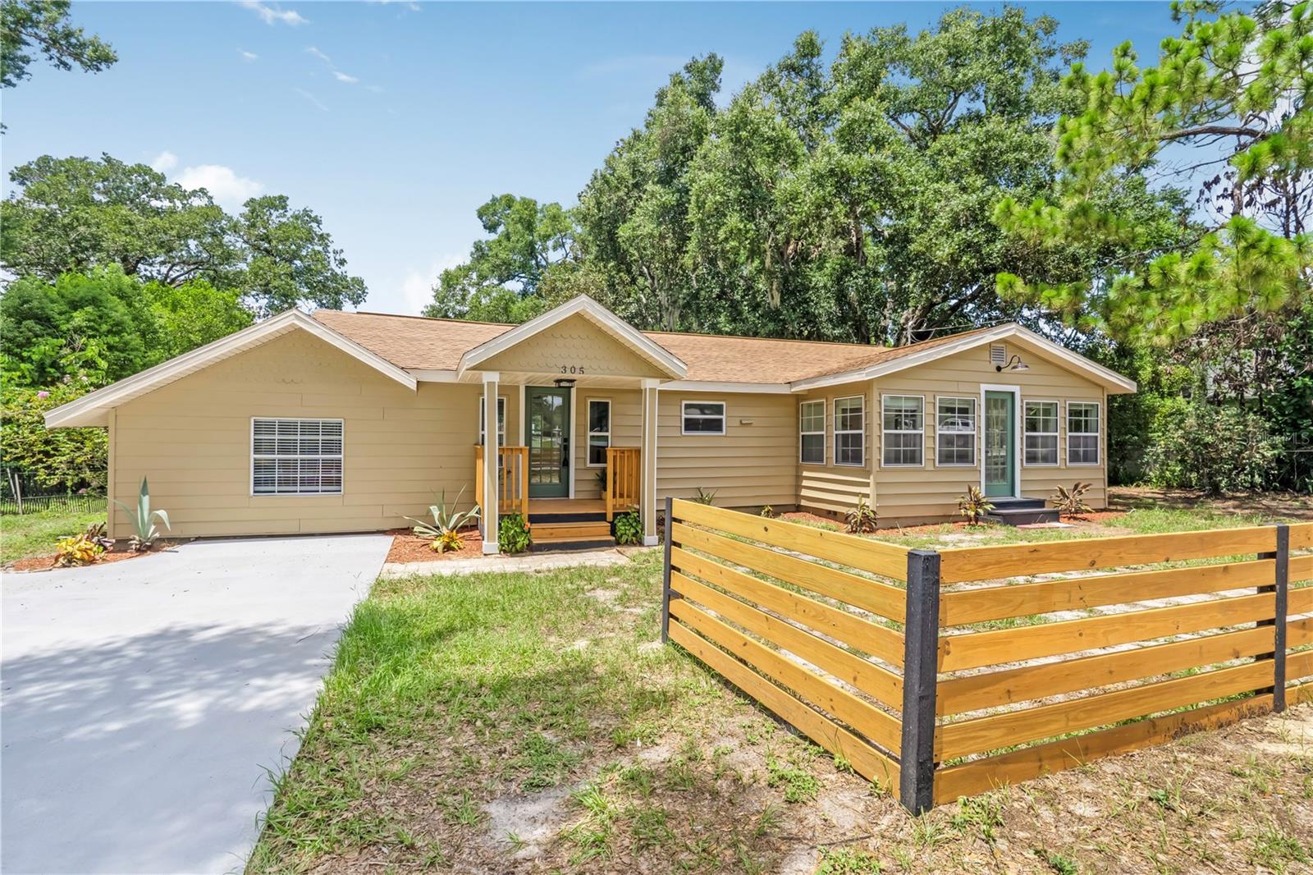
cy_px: 438
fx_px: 602
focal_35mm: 16
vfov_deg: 72.0
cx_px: 656
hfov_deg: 95.0
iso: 250
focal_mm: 11
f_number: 9
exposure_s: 1/4000
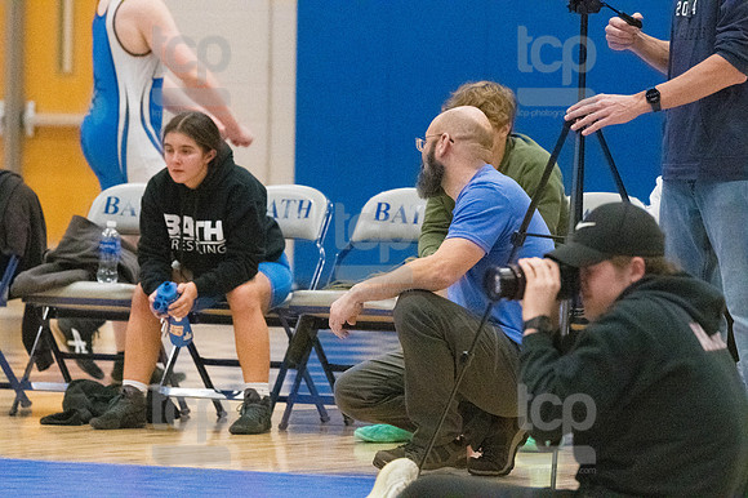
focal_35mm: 262
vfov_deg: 5.2
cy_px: 249
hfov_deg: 7.9
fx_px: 5440
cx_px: 374
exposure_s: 1/1600
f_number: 4.5
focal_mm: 175
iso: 10000
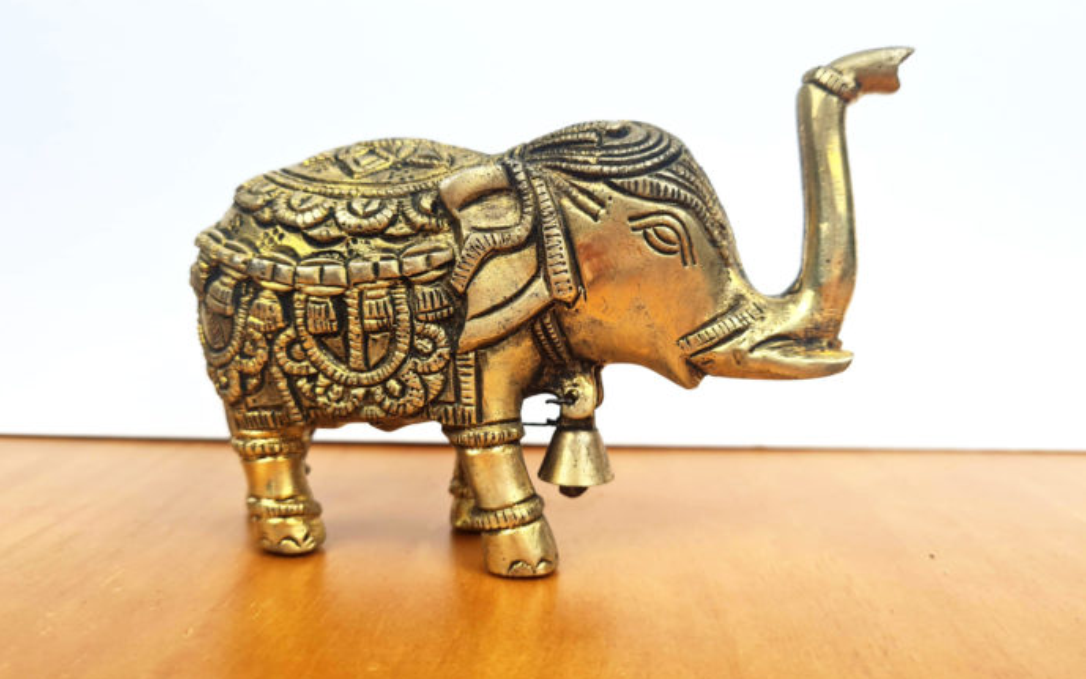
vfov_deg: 44.5
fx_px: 829
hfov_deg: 66.5
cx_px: 537
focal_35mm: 28
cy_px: 306
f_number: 1.8
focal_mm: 5.4
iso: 50
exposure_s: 1/217
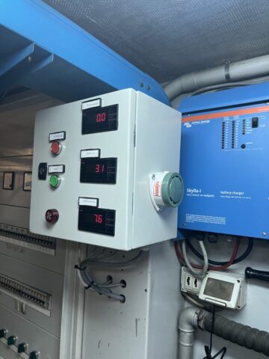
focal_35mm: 26
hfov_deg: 53.1
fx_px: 269
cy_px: 180
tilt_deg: -2.1
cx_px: 134
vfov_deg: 67.3
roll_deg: -3.7
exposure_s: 1/50
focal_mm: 5.1
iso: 80
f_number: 1.6
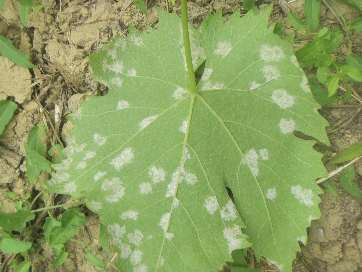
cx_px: 181
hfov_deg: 37.5
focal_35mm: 51
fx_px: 533
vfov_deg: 28.6
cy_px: 136
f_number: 4
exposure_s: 1/40
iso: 50
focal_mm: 9.1
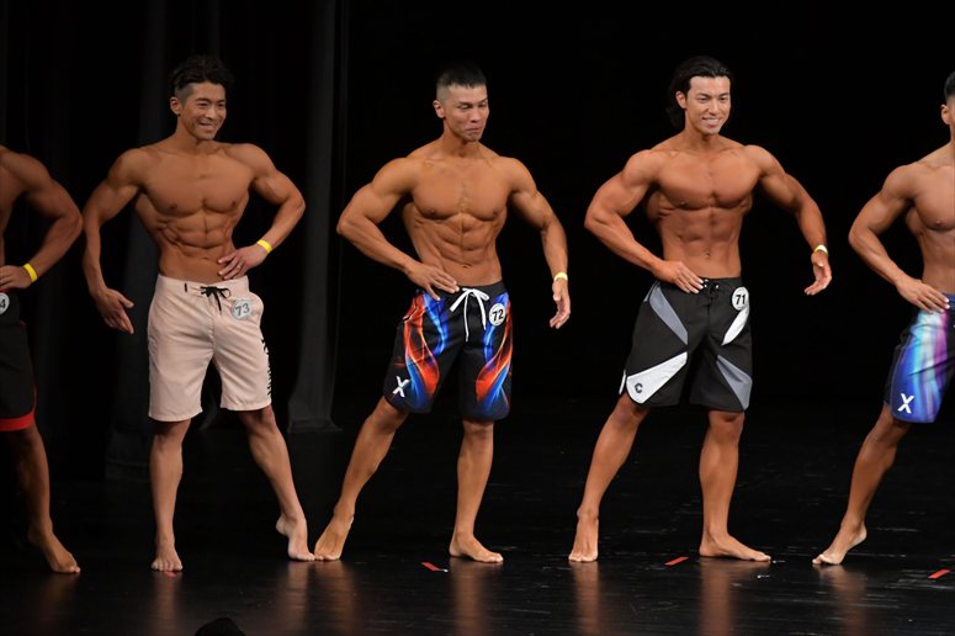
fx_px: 7159
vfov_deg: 5.1
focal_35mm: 270
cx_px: 478
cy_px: 318
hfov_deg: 7.6
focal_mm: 180
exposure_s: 1/400
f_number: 5.6
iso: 3200
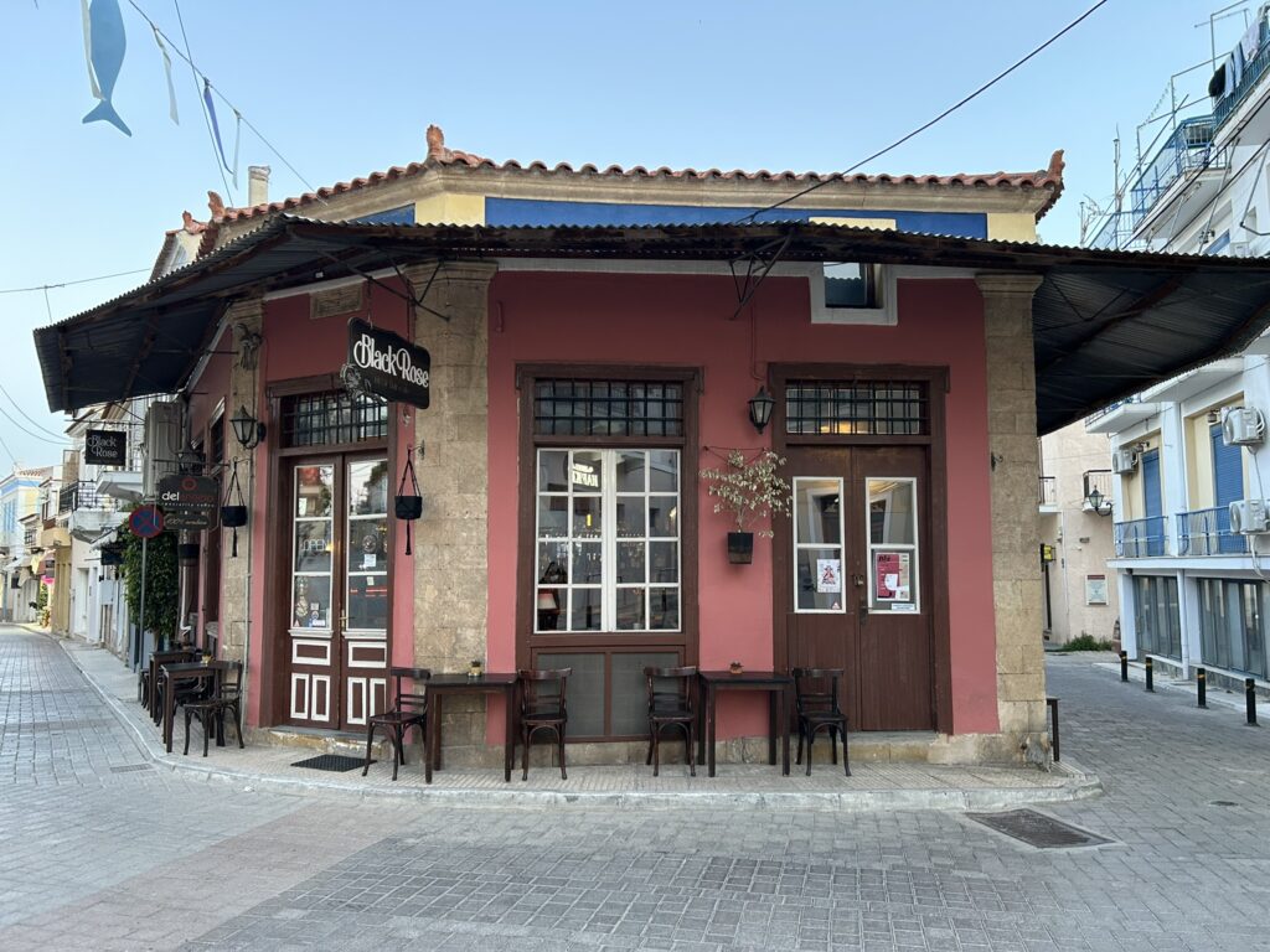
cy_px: 476
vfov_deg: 53.1
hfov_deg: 67.3
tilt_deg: +4.3
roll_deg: +0.4
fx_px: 954
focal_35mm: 26
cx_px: 635
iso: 160
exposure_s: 1/50
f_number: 1.5
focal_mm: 5.7
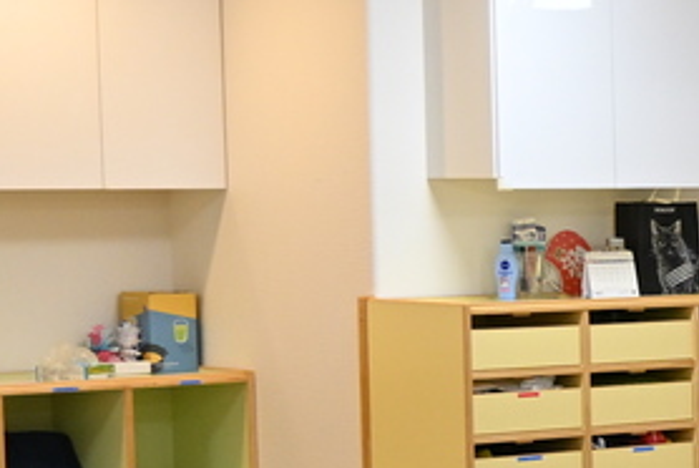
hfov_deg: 12.4
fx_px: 2915
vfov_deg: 9.1
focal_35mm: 150
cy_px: 395
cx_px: 1305
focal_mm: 20
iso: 560
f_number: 4
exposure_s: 1/125
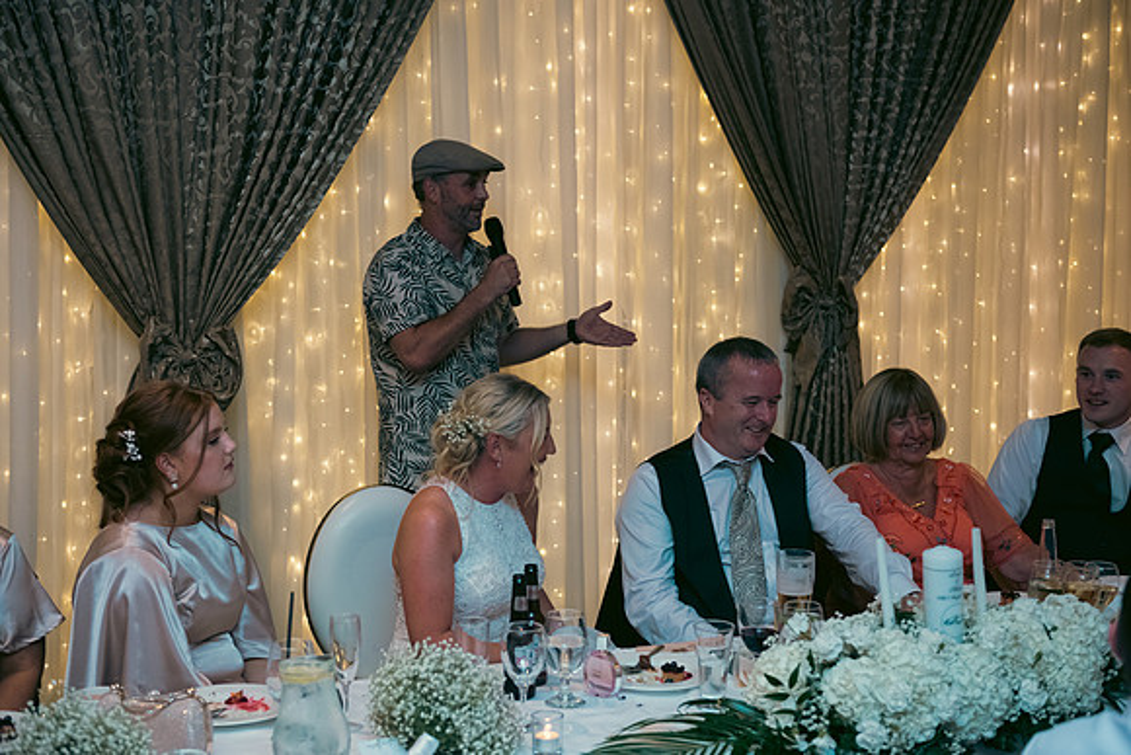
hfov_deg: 36.2
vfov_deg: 24.6
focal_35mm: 55
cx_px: 566
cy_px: 378
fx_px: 1728
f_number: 3.5
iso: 800
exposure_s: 1/160
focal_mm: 55
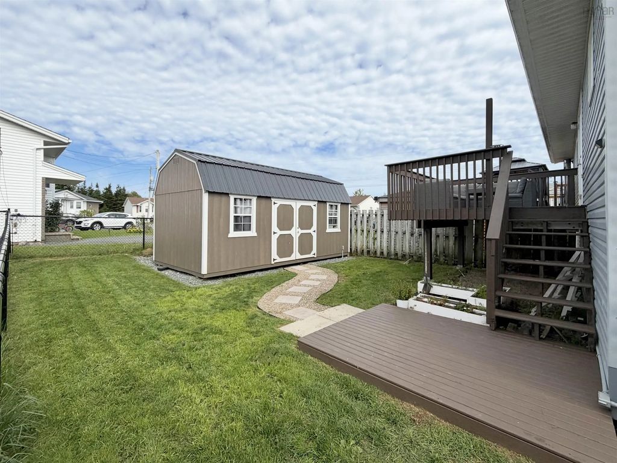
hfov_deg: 102.1
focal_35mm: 14
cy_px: 232
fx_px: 250
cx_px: 308
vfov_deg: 85.7
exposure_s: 1/1572
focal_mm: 2.22
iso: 20
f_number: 2.2
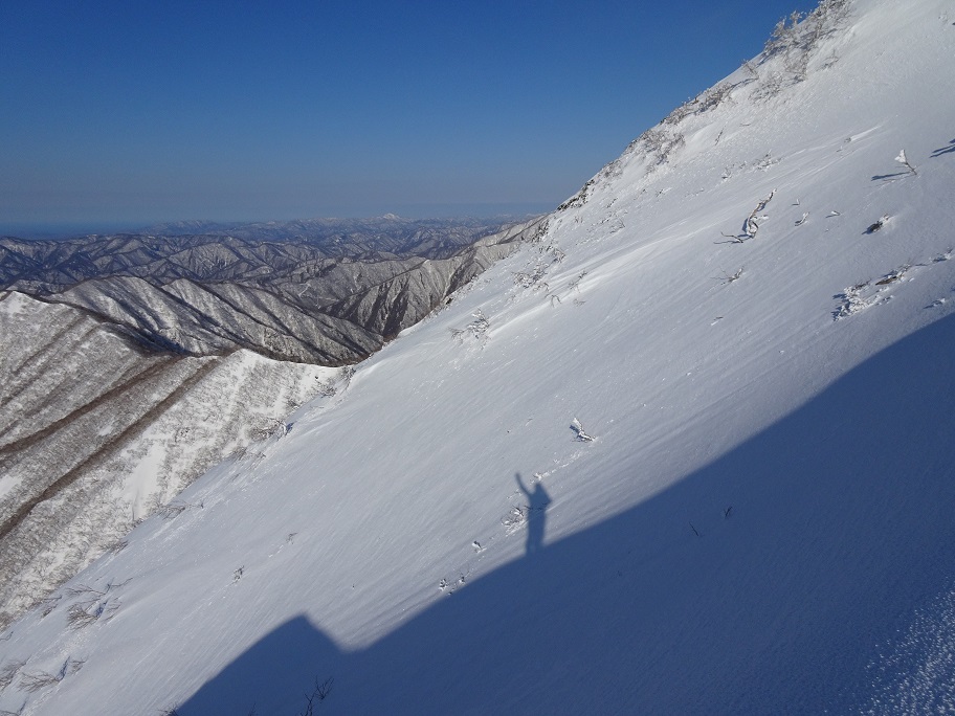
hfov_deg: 71.6
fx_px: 662
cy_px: 358
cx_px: 478
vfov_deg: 56.8
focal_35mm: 24
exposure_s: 1/2000
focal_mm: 4.1
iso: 80
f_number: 4
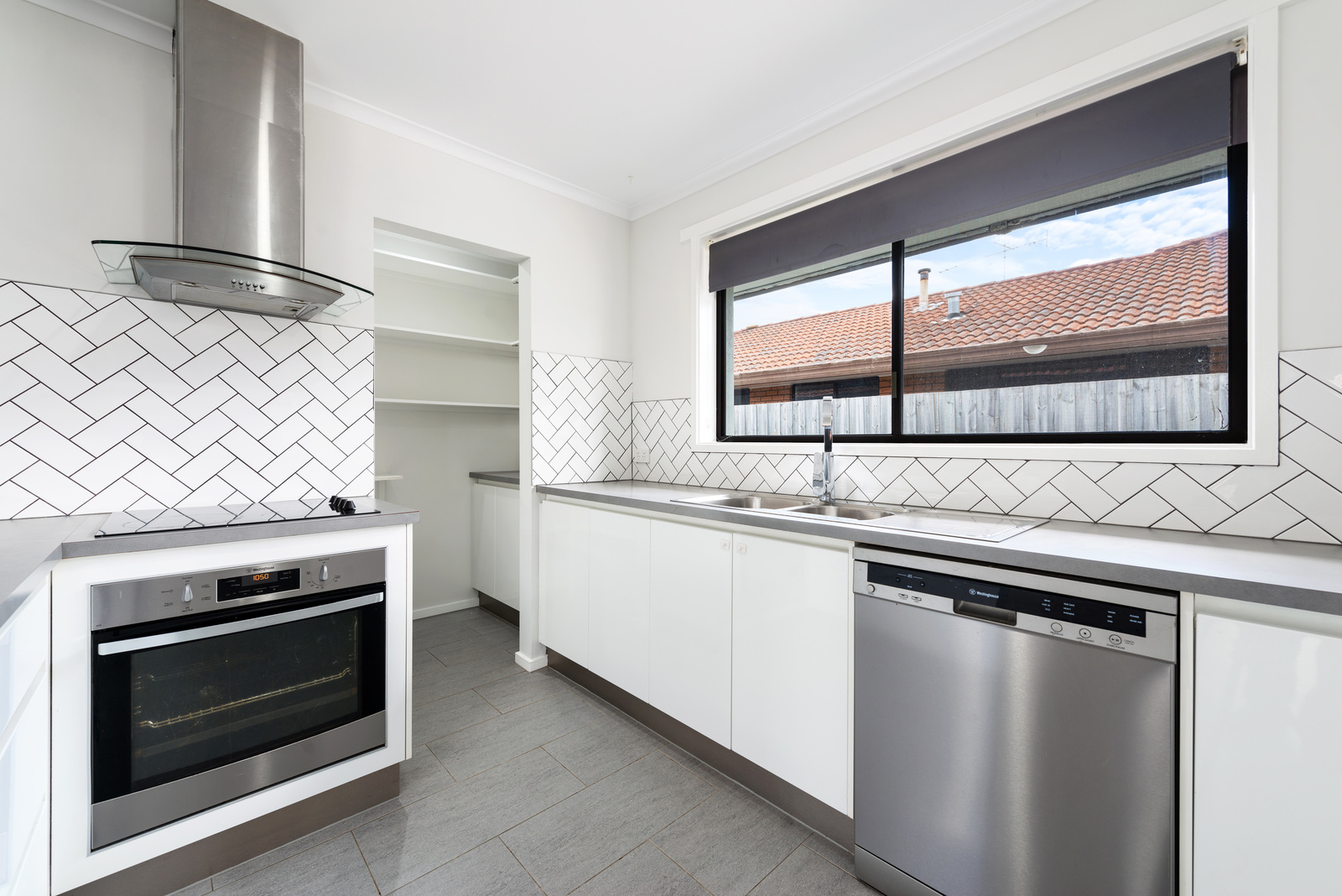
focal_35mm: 14
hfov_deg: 104.2
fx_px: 522
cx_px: 671
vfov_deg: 81.3
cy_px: 448
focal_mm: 14
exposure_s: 1/2.5
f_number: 8
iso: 125
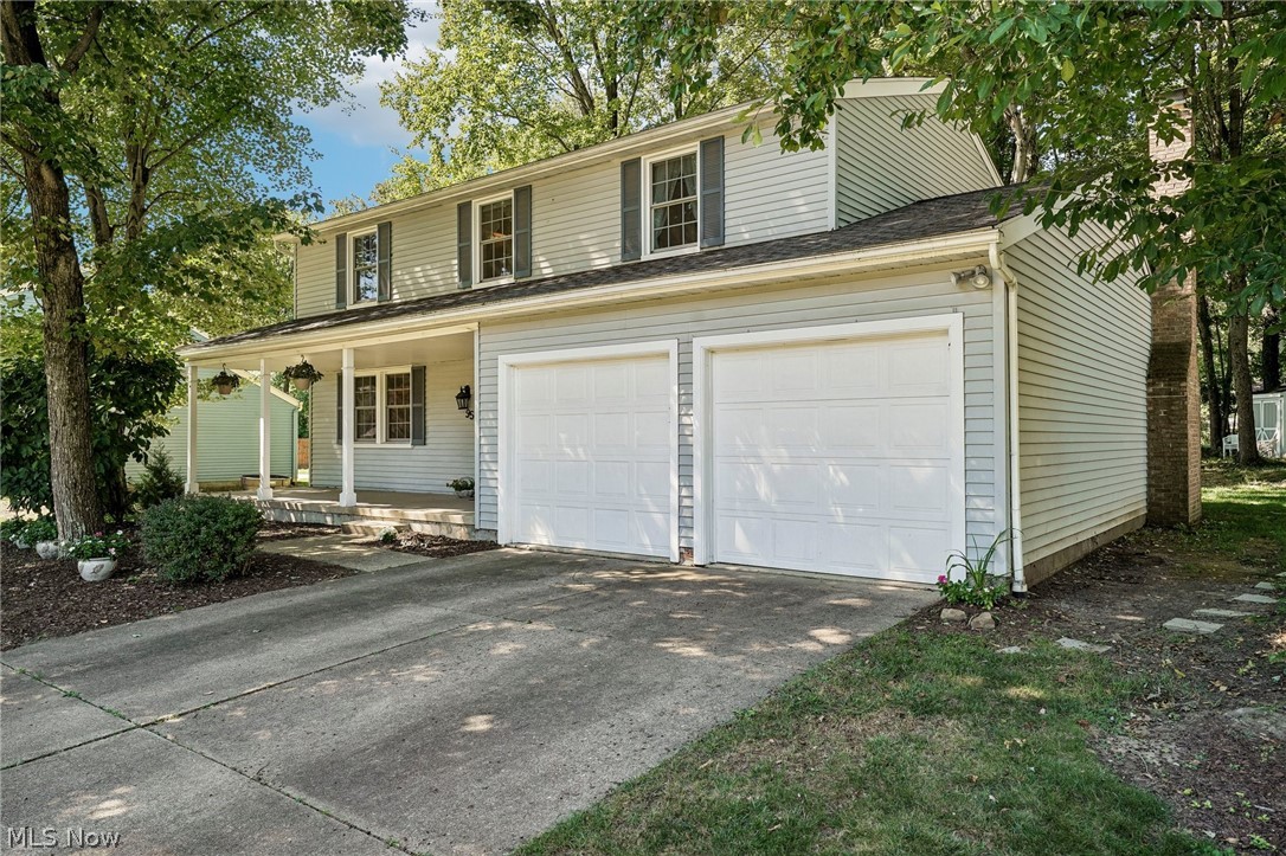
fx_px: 857
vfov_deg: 53.1
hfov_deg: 73.8
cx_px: 643
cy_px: 428
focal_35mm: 24
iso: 100
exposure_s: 1/60
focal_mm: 24
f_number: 8
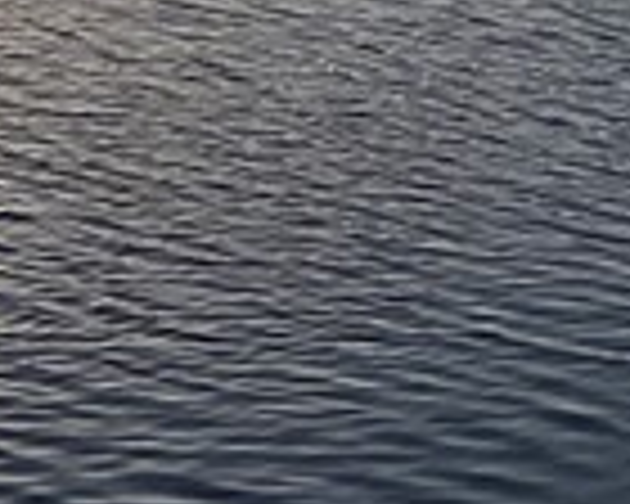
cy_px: -878
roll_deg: +0.4
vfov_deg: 7.5
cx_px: -58
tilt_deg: -1.5
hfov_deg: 10.3
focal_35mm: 186
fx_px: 3468
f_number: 1.8
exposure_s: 1/394
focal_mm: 4.25
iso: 32
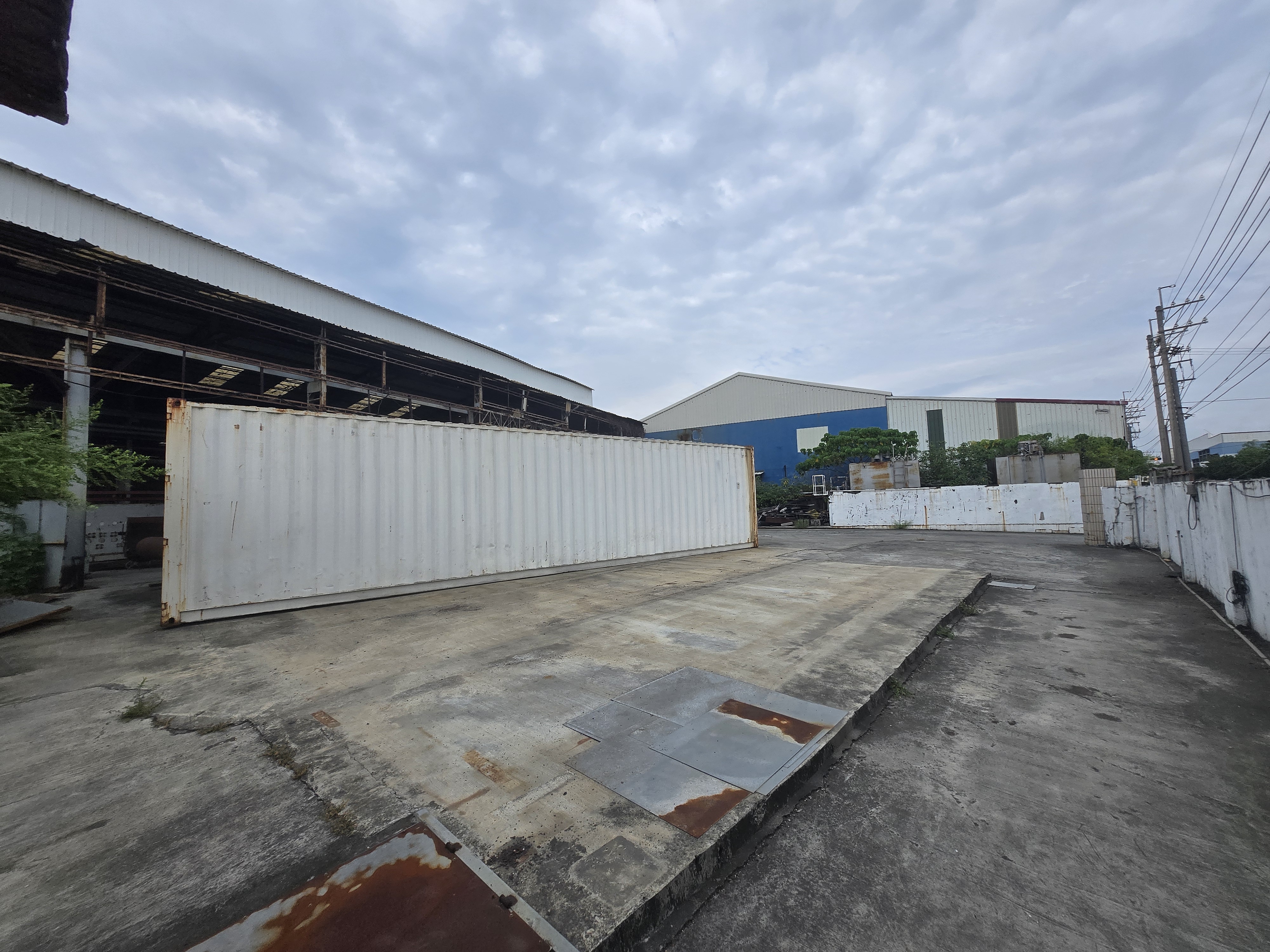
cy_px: 476
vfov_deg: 89.9
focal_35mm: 13
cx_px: 635
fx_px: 477
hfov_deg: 106.2
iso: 25
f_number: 2.2
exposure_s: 1/1542
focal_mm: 1.7
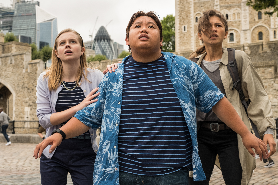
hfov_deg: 35.6
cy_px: 92
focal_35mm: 56
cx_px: 139
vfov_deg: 24.2
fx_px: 432
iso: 640
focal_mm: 37.6
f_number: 5.6
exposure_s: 1/250
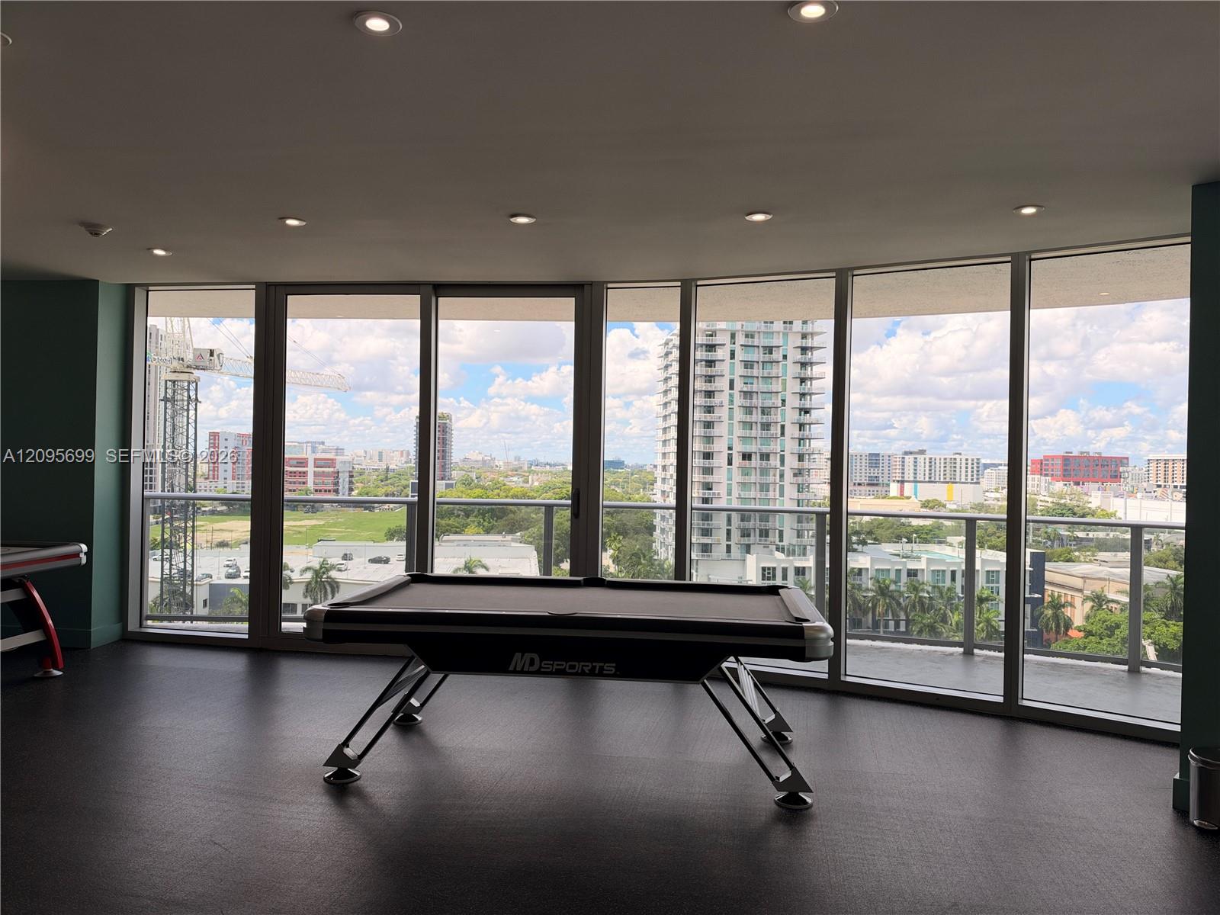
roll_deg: -0.7
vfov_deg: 56.8
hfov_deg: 71.6
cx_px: 610
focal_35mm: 24
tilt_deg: +0.3
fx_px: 846
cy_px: 458
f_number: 1.48
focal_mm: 6.93
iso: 80
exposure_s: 1/1642
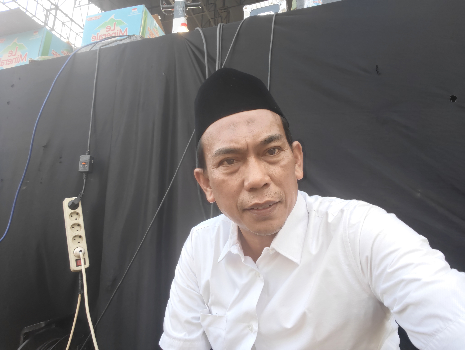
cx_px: 232
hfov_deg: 81.7
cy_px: 175
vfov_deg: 66.1
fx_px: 269
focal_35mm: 20
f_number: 16
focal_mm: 3.09
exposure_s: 1/50
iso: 83
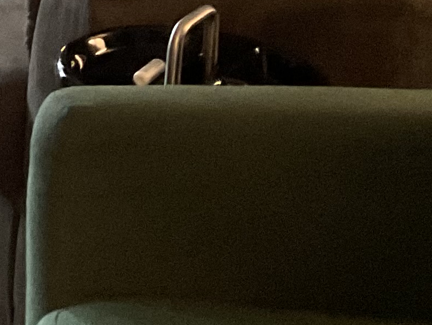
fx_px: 1848
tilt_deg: -10.1
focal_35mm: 148
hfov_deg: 11.3
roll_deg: +1.2
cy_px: -318
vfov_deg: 9.4
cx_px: -582
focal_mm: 3
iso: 200
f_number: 1.8
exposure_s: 1/40
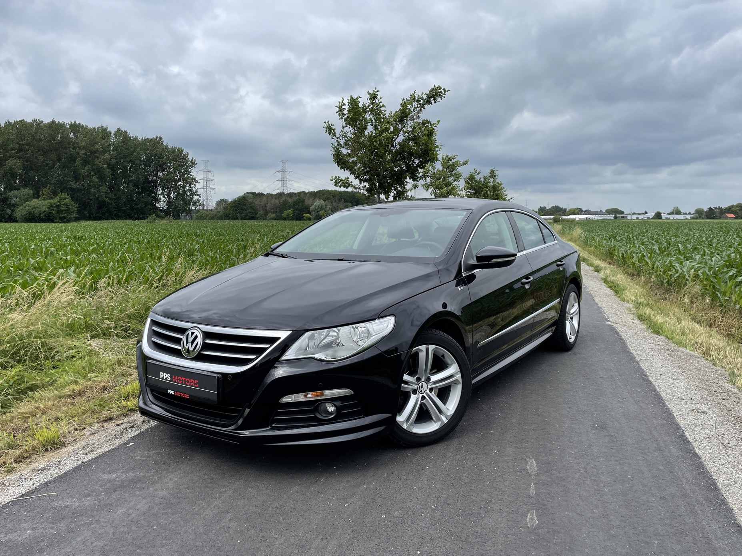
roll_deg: +0.5
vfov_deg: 53.1
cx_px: 371
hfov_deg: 67.3
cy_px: 278
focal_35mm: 26
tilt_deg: -4.8
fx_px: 557
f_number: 1.6
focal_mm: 4.2
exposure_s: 1/2681
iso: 32
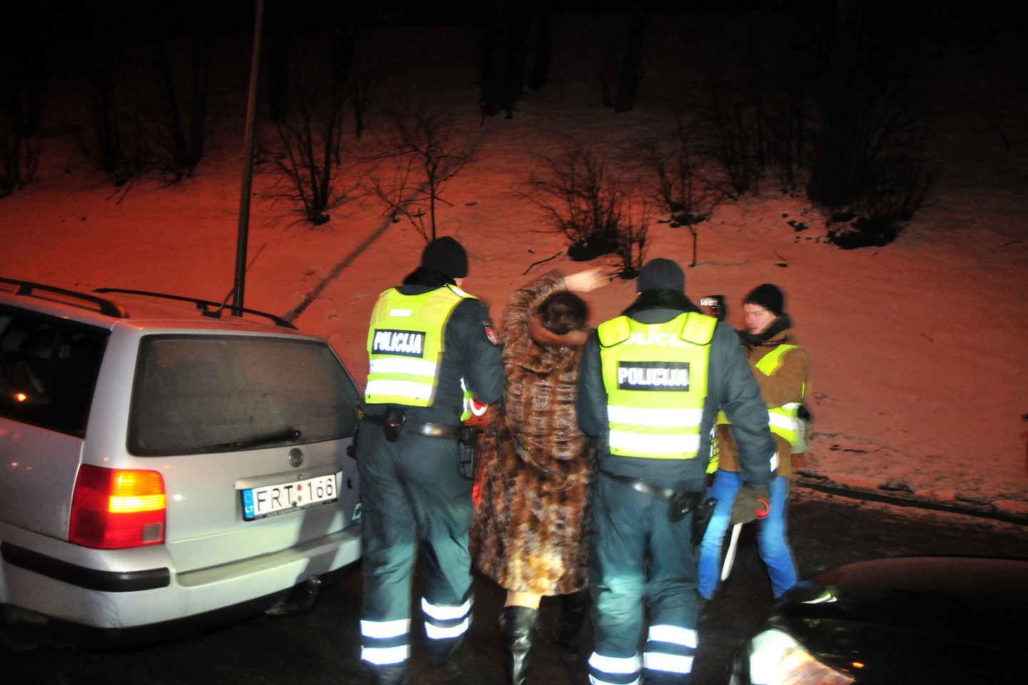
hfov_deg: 73.7
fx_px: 685
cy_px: 342
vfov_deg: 53.1
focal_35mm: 24
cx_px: 514
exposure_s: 1/40
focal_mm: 16
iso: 1250
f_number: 3.5
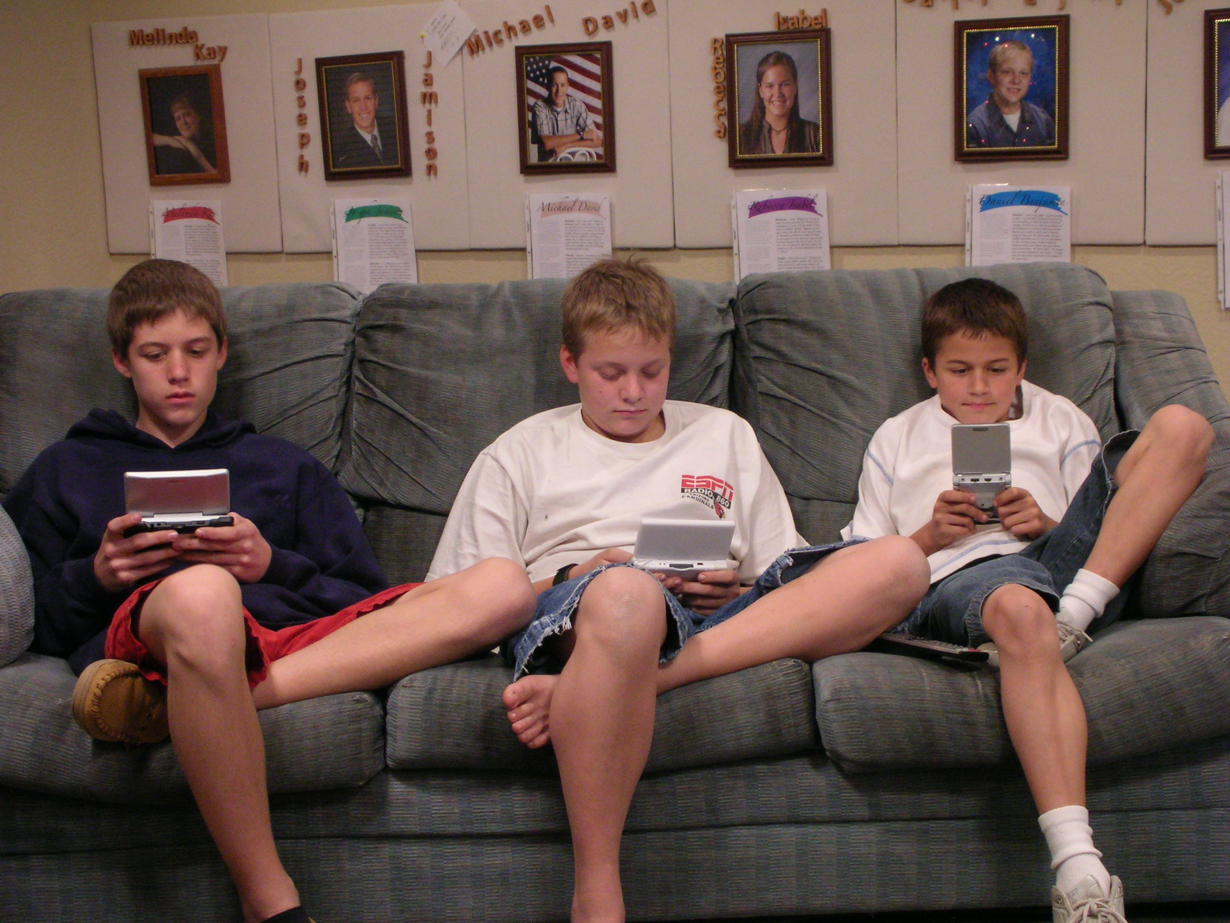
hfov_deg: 31.7
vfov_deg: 24.0
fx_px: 2167
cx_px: 615
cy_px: 462
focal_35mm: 61
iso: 176
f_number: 4
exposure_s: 1/4.5
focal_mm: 10.1
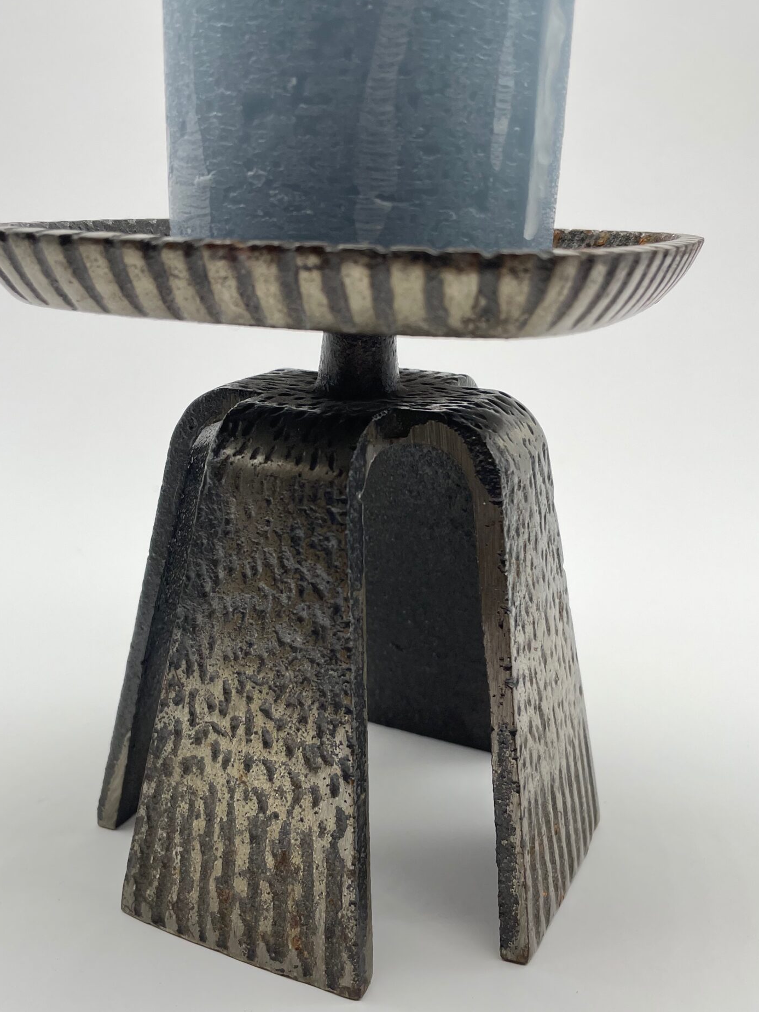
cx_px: 353
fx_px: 1052
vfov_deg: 51.3
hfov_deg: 39.6
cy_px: 557
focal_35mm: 36
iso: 50
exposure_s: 1/520
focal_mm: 4.2
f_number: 1.6
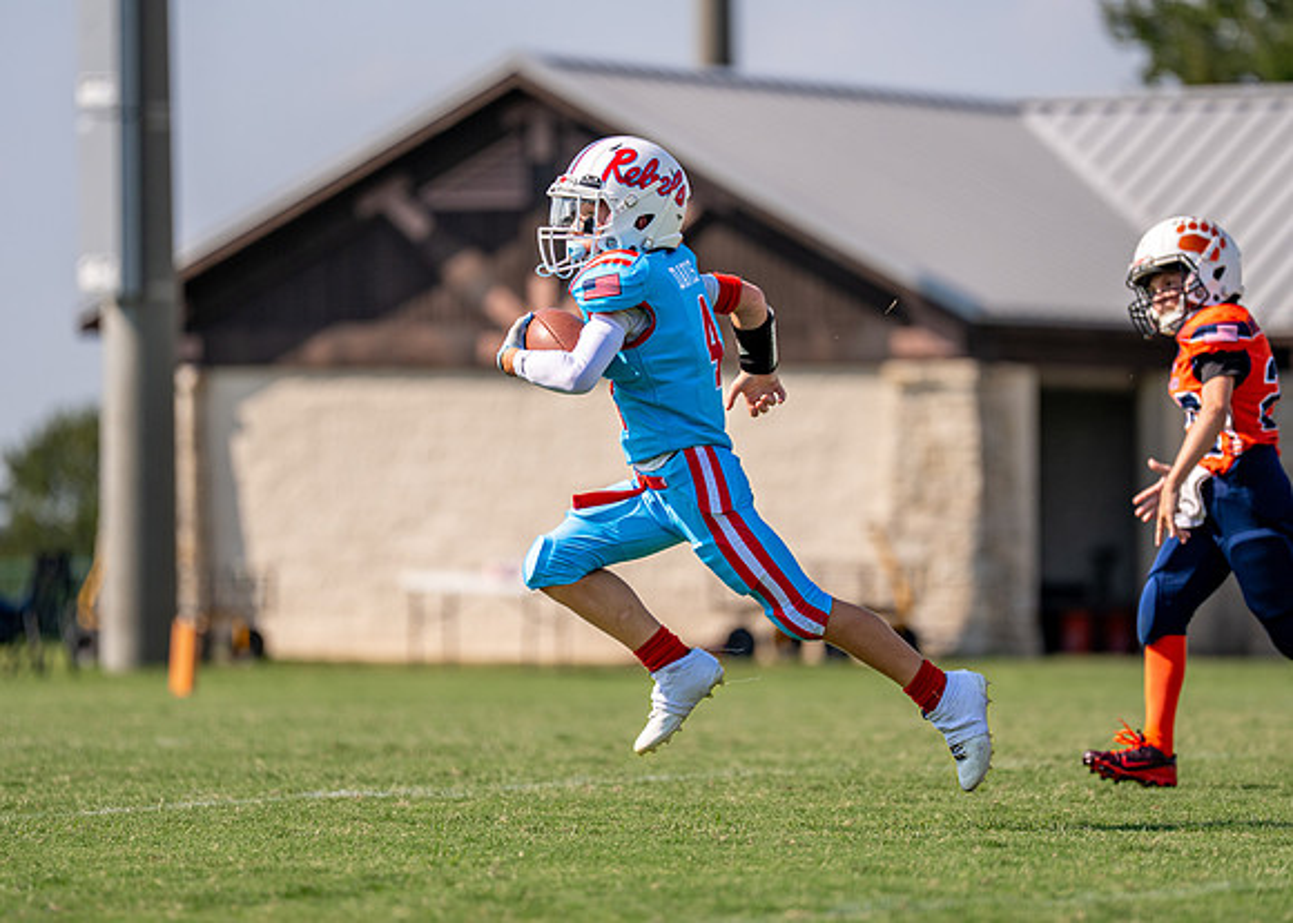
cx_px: 706
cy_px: 483
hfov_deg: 7.7
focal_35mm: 262
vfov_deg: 5.5
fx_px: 9626
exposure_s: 1/4000
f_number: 2.8
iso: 125
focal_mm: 200
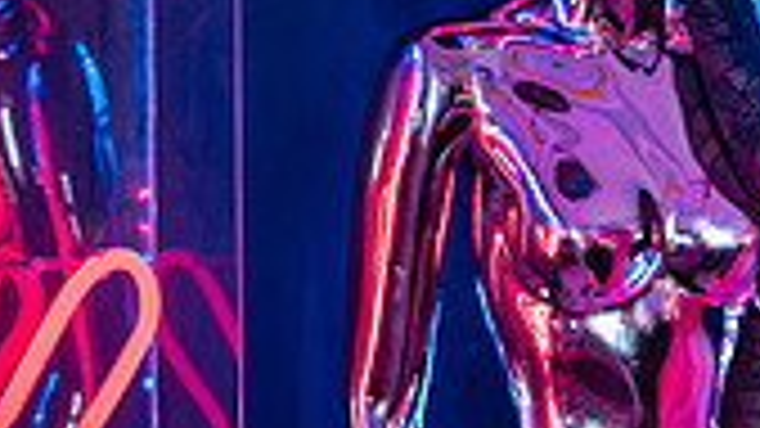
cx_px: 651
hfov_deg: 20.4
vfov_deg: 11.7
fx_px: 2075
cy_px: 250
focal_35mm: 103
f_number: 2.8
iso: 400
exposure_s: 1/80
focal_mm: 28
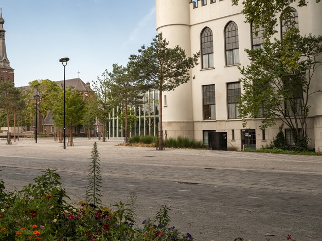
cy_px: 104
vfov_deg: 32.9
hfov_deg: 41.2
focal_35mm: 44
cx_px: 66
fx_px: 409
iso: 200
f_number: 8
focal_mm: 28
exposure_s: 1/250
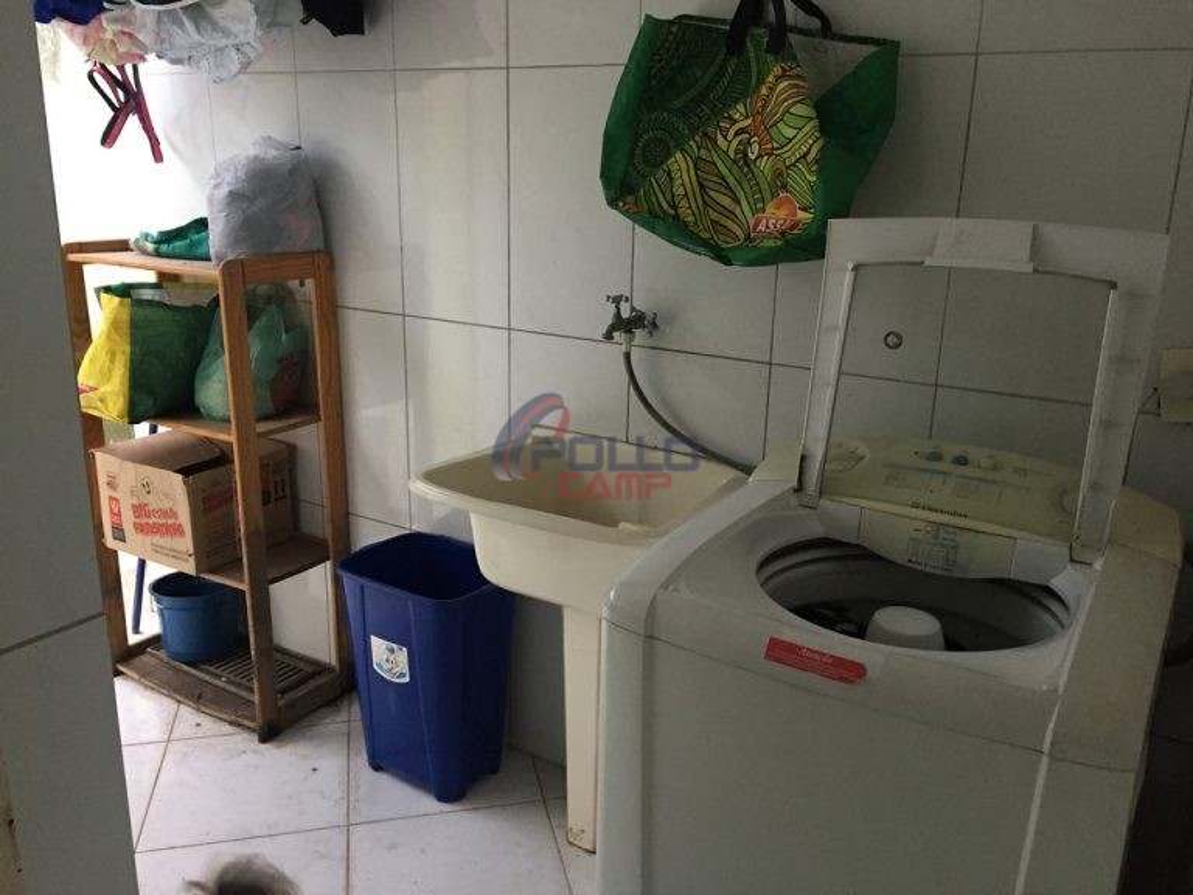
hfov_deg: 61.7
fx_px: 999
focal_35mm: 29
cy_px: 448
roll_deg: -2.9
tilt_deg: -16.6
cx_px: 596
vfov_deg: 48.2
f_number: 2.2
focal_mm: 4.15
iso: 160
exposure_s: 1/30
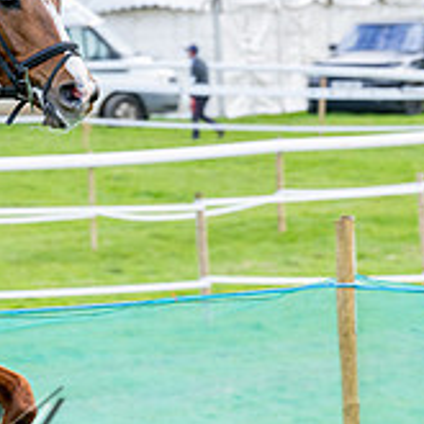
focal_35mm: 426
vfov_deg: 4.1
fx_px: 5903
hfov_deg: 4.1
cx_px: -179
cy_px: 319
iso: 400
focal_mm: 110
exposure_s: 1/640
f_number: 5
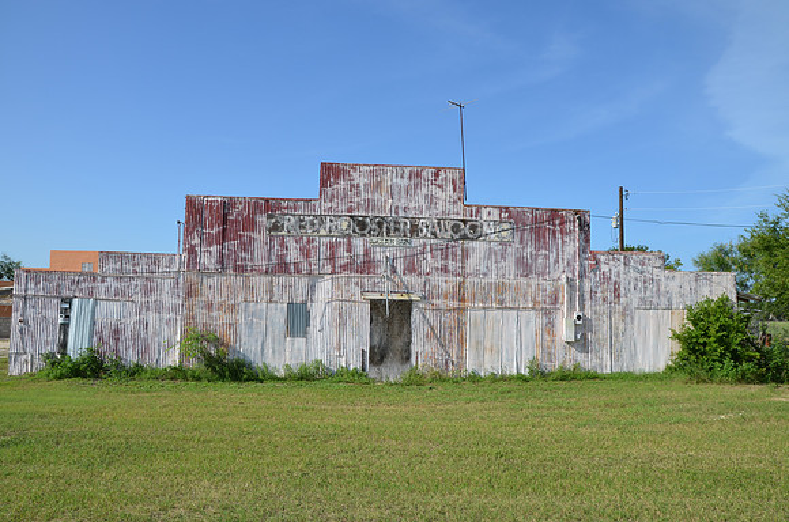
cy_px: 261
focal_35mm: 26
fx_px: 558
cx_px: 394
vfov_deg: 50.2
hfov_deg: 70.6
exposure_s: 1/250
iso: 100
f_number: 8
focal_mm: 17
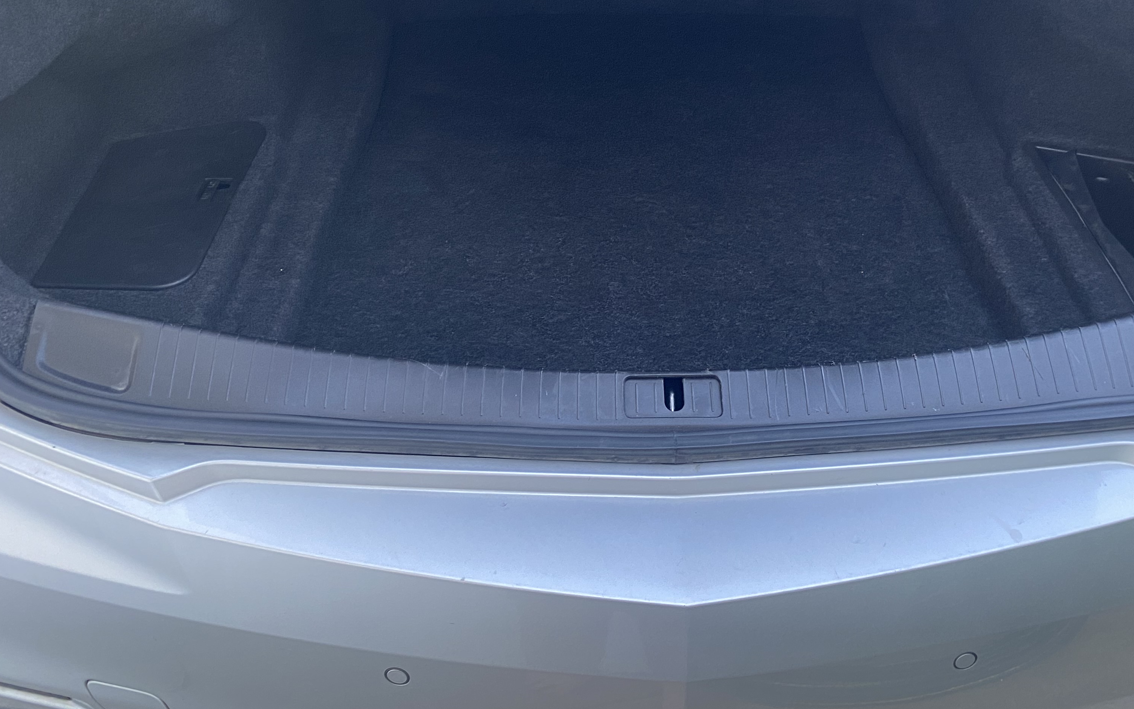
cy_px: 183
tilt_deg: -34.9
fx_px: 1144
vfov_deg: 33.8
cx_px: 643
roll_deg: -0.1
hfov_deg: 52.6
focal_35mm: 37
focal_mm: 4.25
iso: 125
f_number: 1.8
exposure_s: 1/61
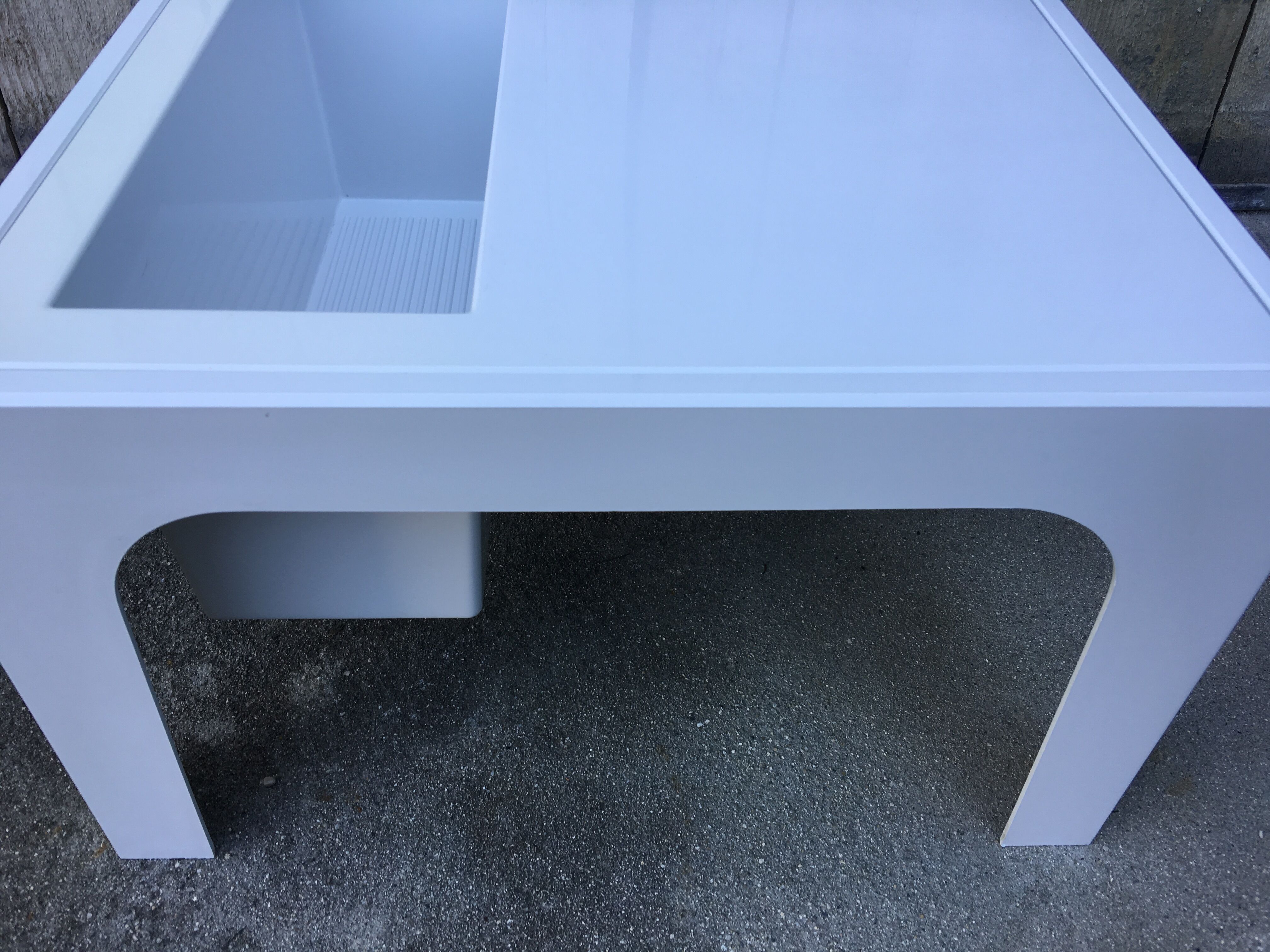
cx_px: 635
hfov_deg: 61.7
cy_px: 476
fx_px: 1064
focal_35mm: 29
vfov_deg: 48.2
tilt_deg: -44.2
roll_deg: -1.4
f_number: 2.2
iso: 25
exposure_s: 1/100
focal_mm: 4.15
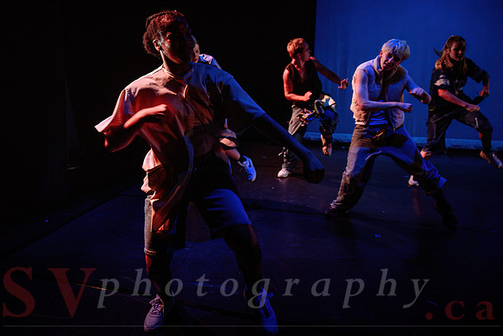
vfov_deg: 47.3
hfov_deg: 66.3
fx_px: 383
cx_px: 216
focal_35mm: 27
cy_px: 150
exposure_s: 1/300
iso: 1600
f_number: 2.8
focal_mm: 24
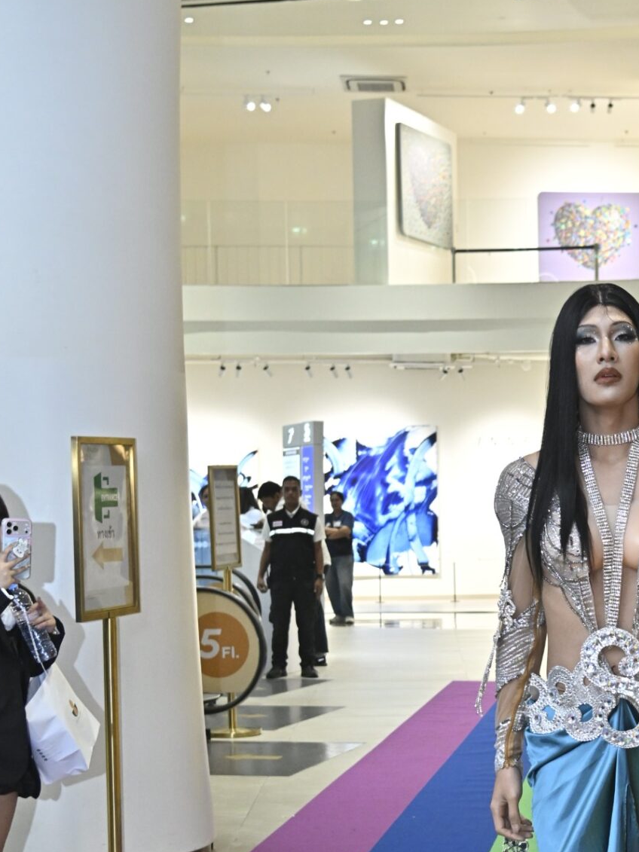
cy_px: 630
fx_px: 1822
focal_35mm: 74
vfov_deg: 26.0
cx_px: 636
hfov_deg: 19.3
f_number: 4
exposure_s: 1/200
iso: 1600
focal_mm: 34
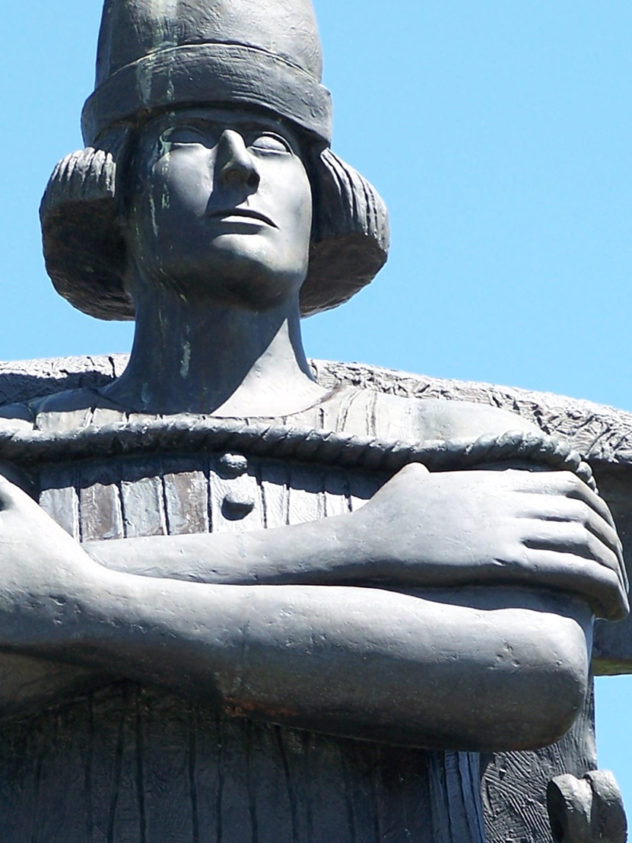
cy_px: 591
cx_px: 237
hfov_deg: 6.4
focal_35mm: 231
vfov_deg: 8.6
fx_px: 5623
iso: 80
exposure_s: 1/400
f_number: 3.2
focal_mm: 21.2
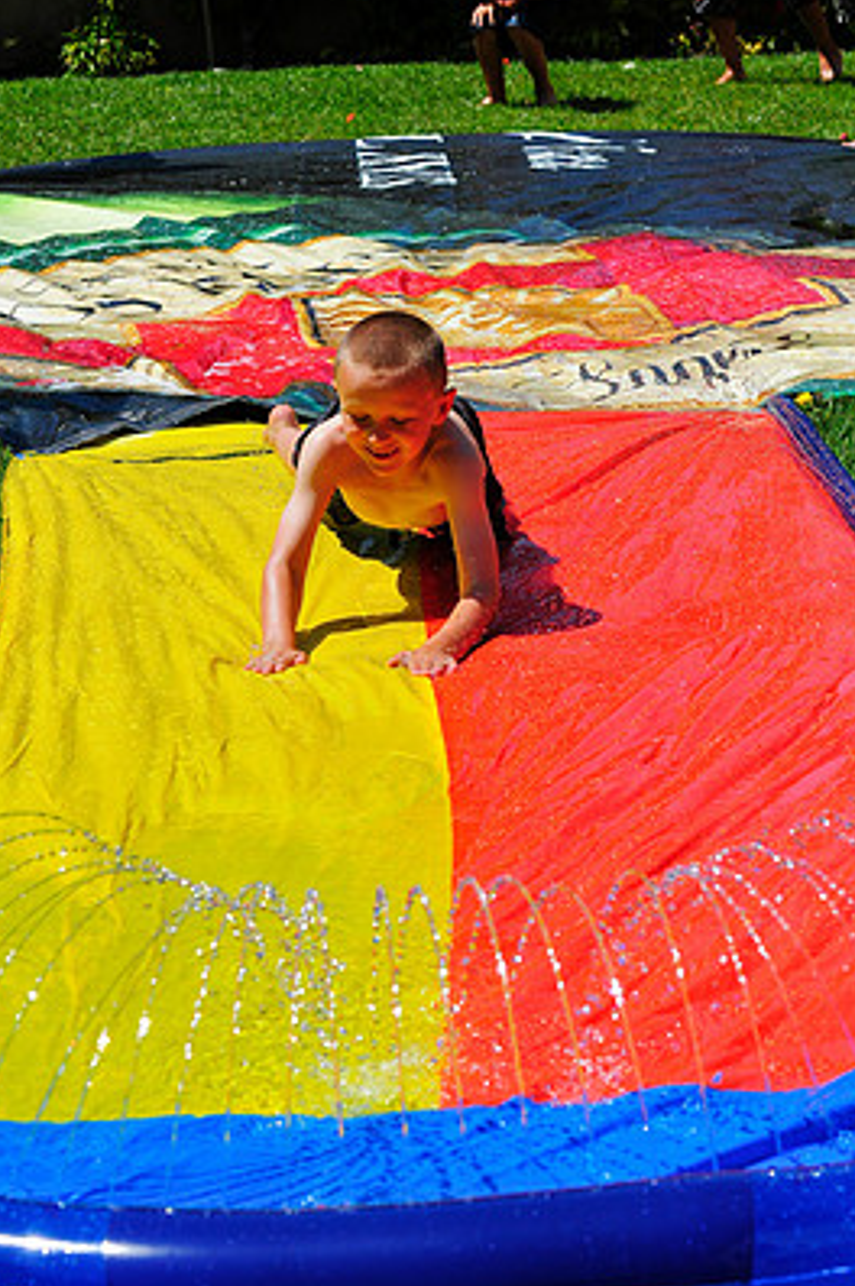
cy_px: 677
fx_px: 4246
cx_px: 416
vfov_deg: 17.2
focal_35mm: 119
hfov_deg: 11.5
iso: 200
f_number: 7.1
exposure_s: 1/800
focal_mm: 70
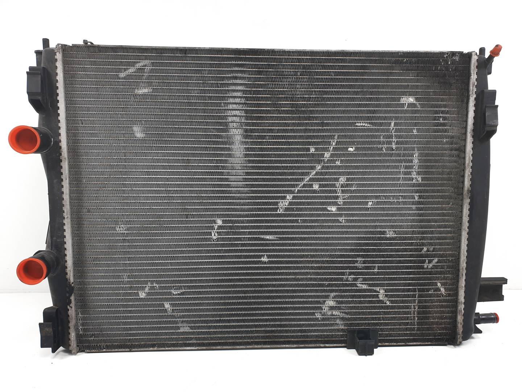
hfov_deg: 67.3
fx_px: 392
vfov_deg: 53.1
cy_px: 196
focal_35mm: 26
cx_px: 261
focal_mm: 4.3
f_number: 2.4
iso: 50
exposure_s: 1/150
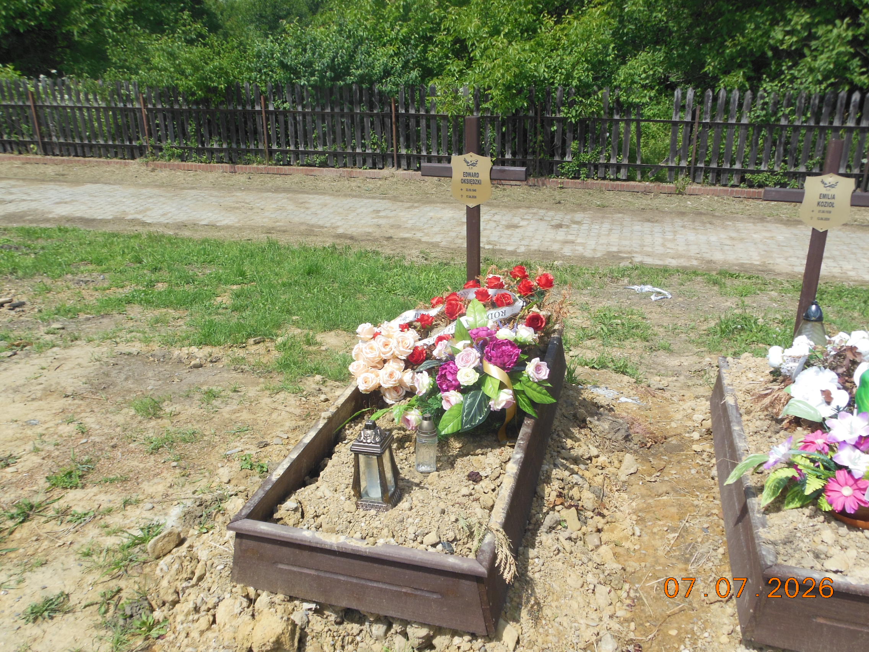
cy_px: 326
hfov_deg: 61.7
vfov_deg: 48.2
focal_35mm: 29
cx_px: 434
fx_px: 728
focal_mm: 5.2
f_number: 3.3
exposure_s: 1/1500
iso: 125
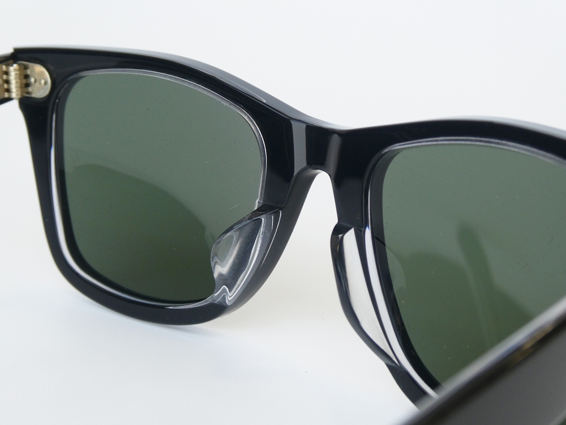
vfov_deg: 16.4
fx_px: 1472
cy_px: 212
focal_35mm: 90
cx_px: 283
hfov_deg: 21.8
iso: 100
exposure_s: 1/80
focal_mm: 16.1
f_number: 4.9
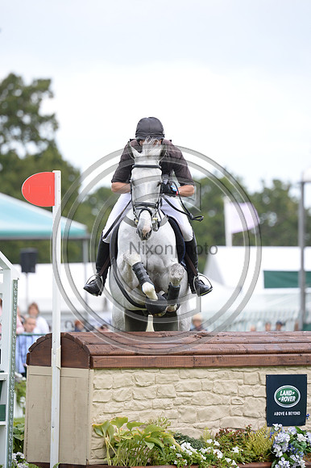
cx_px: 156
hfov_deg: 3.4
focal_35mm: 400
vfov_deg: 5.2
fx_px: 5189
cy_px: 234
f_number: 6.3
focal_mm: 400
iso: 800
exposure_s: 1/800
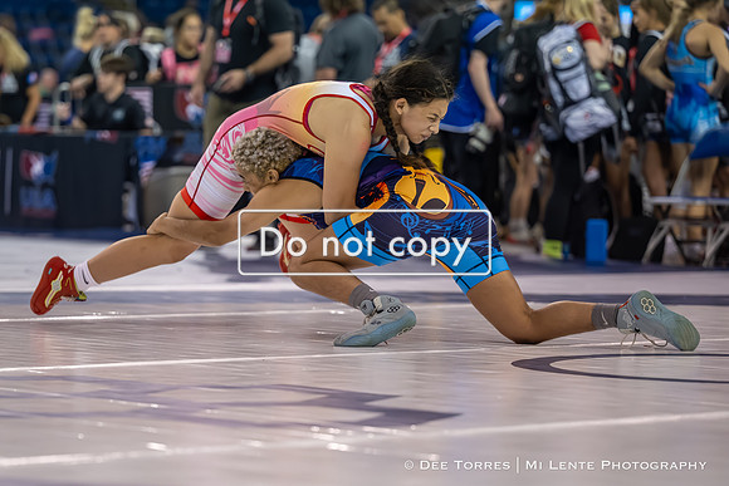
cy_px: 289
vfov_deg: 9.1
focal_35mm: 151
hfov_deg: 13.6
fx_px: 3049
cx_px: 276
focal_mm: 115
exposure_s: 1/800
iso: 1250
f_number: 2.8
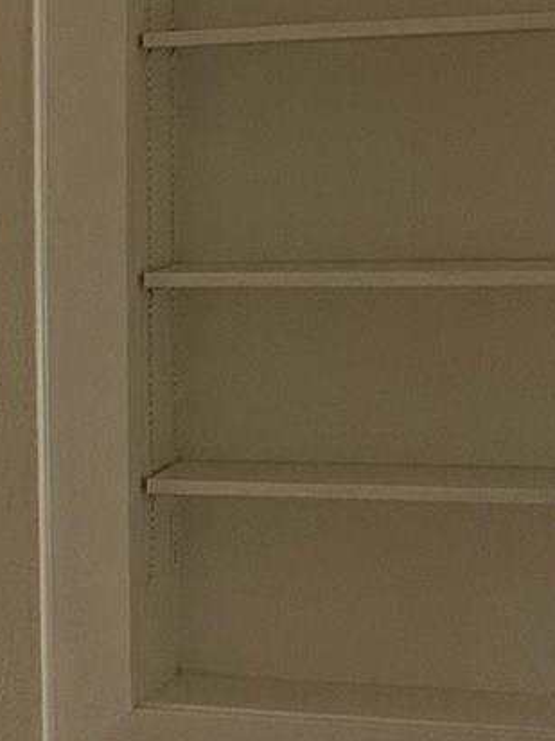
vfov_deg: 14.7
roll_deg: +2.1
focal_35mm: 134
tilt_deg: -6.5
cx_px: -688
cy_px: 472
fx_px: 2869
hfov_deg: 9.9
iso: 160
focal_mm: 6.86
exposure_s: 1/120
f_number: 1.78
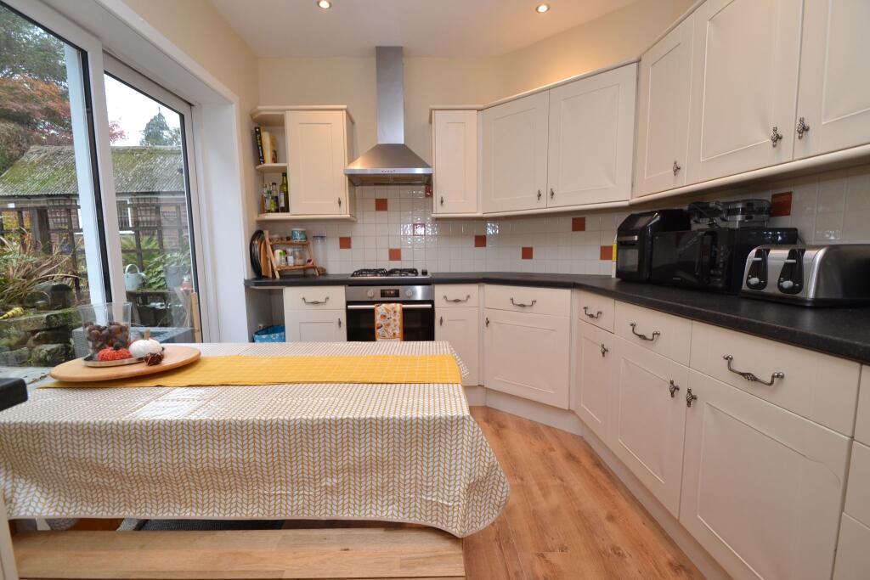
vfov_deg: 77.3
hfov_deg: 100.4
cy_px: 290
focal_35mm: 15
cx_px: 435
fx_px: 363
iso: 400
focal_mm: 10
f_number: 4.5
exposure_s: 1/80
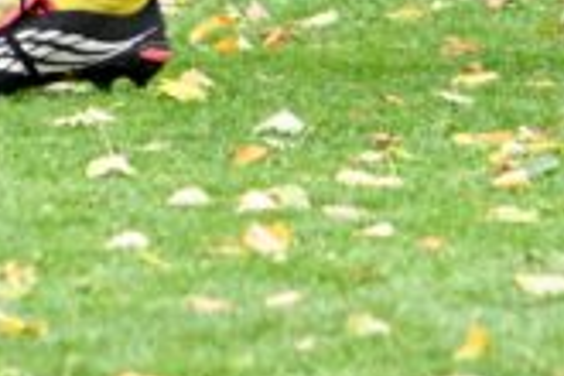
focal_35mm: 1209
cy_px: -511
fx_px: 18940
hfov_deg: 1.7
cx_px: 130
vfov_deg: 1.1
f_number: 5.3
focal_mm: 195
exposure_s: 1/1600
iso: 3200
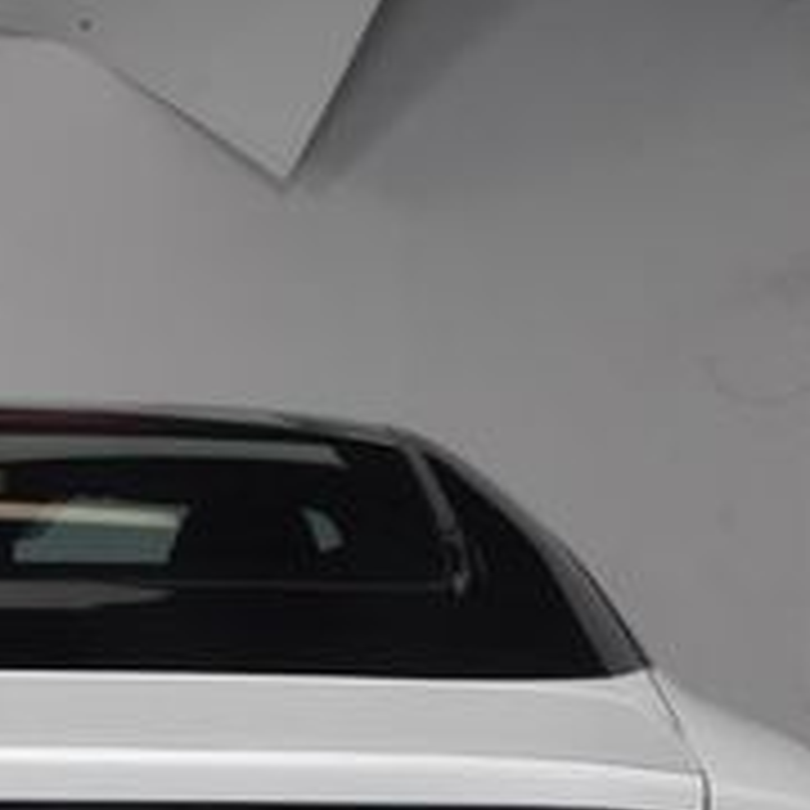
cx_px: -76
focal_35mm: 121
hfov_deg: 14.1
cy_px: 918
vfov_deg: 14.1
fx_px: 3203
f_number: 13
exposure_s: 1/160
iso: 100
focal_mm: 27
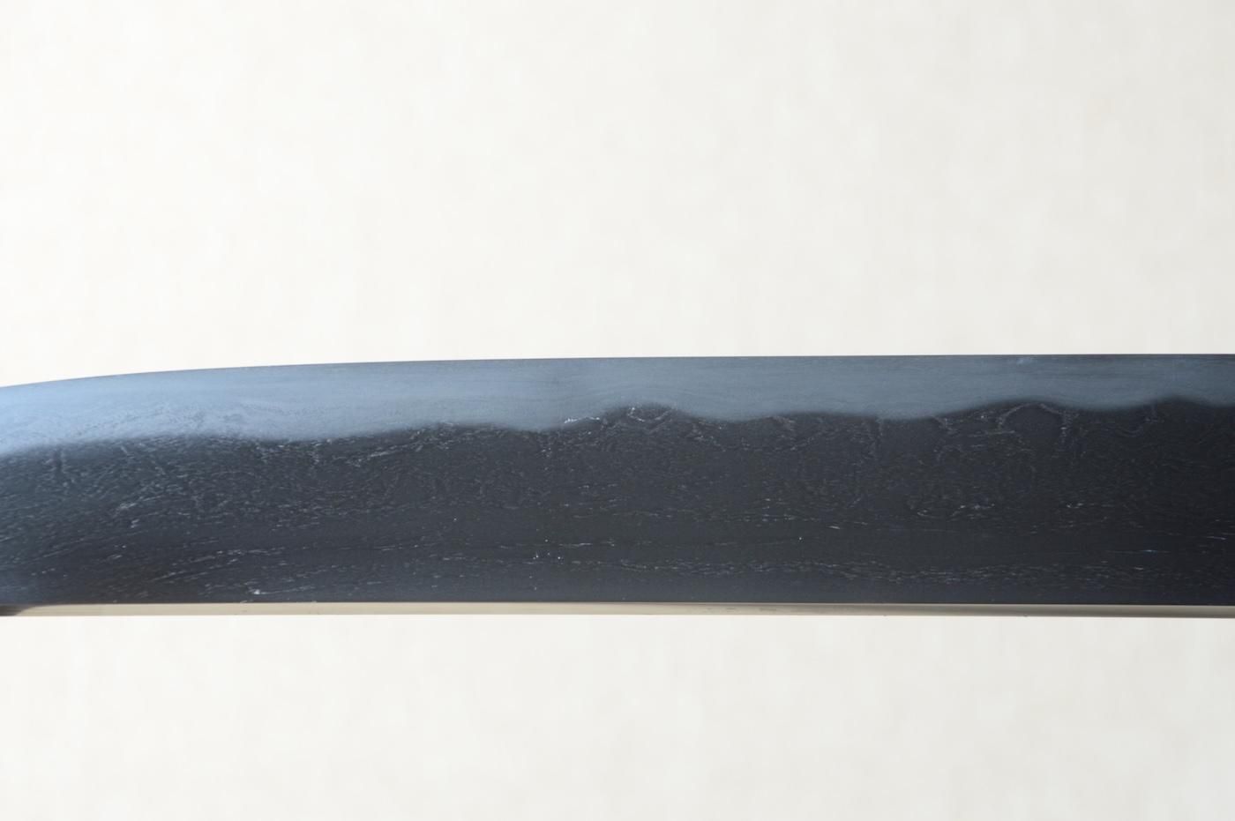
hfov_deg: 14.4
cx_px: 618
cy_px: 410
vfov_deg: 9.6
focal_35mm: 142
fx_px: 4884
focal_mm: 95
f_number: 11
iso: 400
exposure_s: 1/1.6
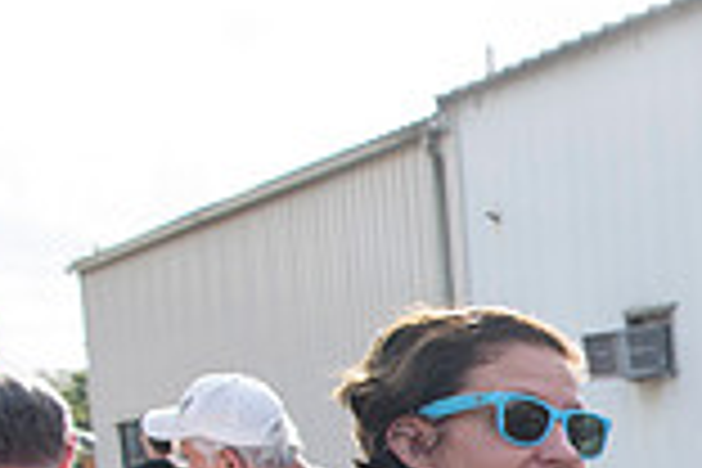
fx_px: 1735
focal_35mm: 89
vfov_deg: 13.8
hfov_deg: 18.3
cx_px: 1238
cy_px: 817
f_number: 4.5
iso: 250
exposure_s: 1/500
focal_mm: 24
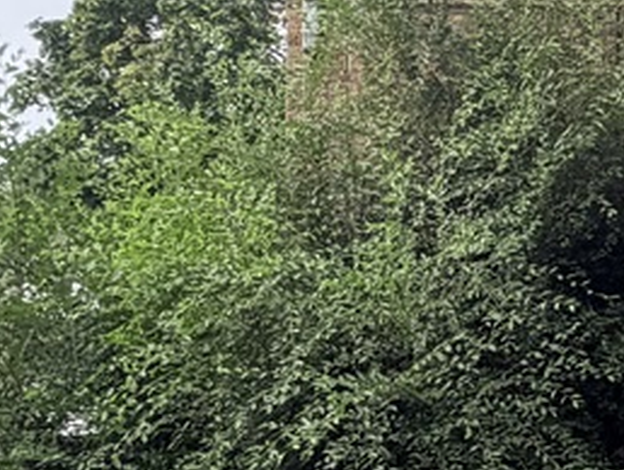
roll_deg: +0.6
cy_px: 276
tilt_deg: +2.7
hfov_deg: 20.5
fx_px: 1407
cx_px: 992
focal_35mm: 78
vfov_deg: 18.9
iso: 40
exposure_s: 1/770
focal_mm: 2.22
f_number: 2.2
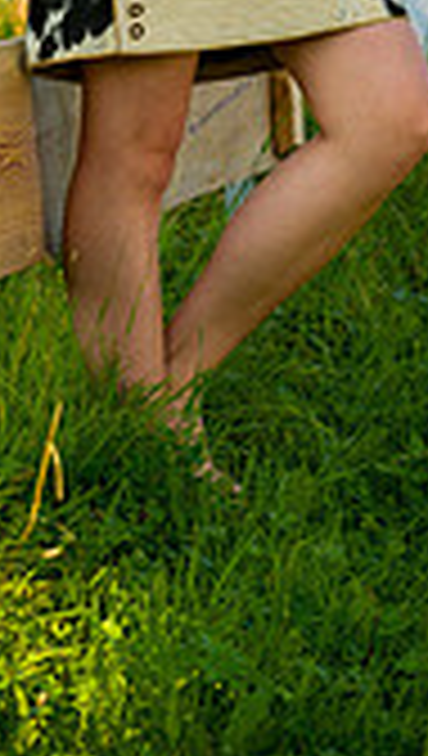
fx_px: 6310
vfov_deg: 6.8
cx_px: 203
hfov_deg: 3.9
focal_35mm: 314
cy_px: -166
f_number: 5.6
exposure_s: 1/250
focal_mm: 112
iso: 100
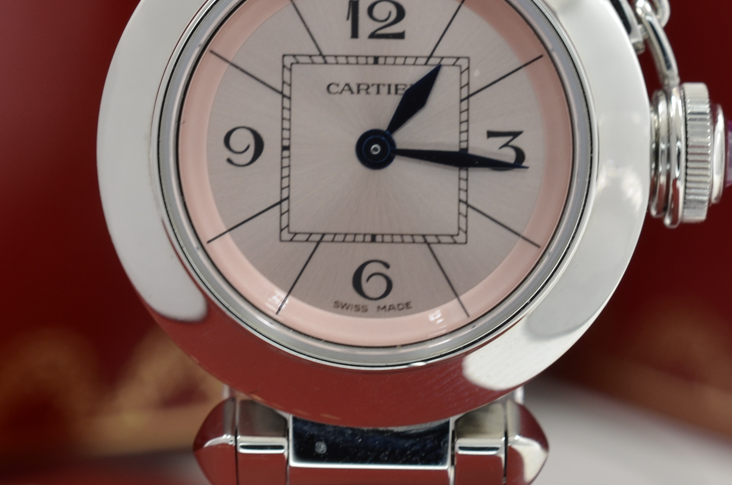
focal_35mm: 143
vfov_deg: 9.5
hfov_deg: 14.4
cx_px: 370
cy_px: 108
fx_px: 2902
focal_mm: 40
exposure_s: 1/50
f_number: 8
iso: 160
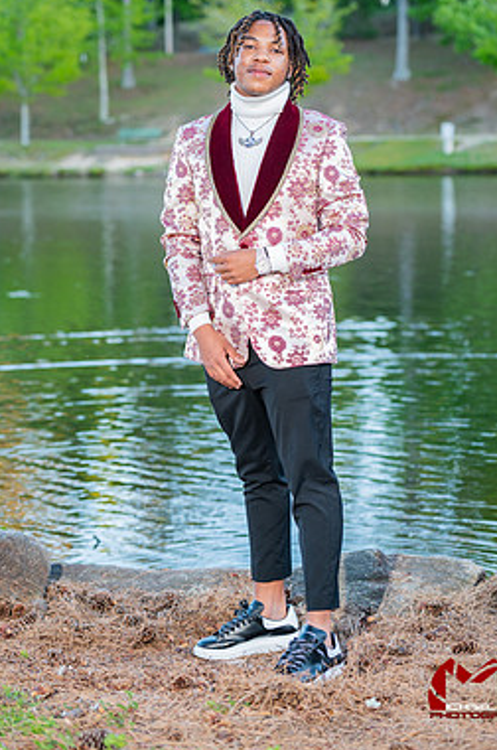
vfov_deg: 24.5
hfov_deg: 16.4
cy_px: 320
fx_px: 1725
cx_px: 289
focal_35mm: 83
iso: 320
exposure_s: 1/200
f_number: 2.8
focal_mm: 70
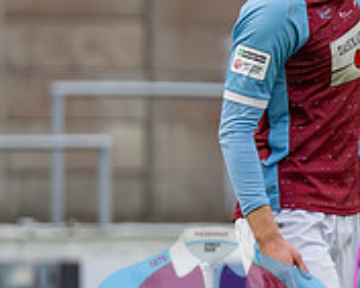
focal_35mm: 1186
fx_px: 12643
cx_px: 621
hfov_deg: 1.6
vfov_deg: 1.3
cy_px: 157
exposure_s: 1/1250
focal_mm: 175
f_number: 2.8
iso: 2000
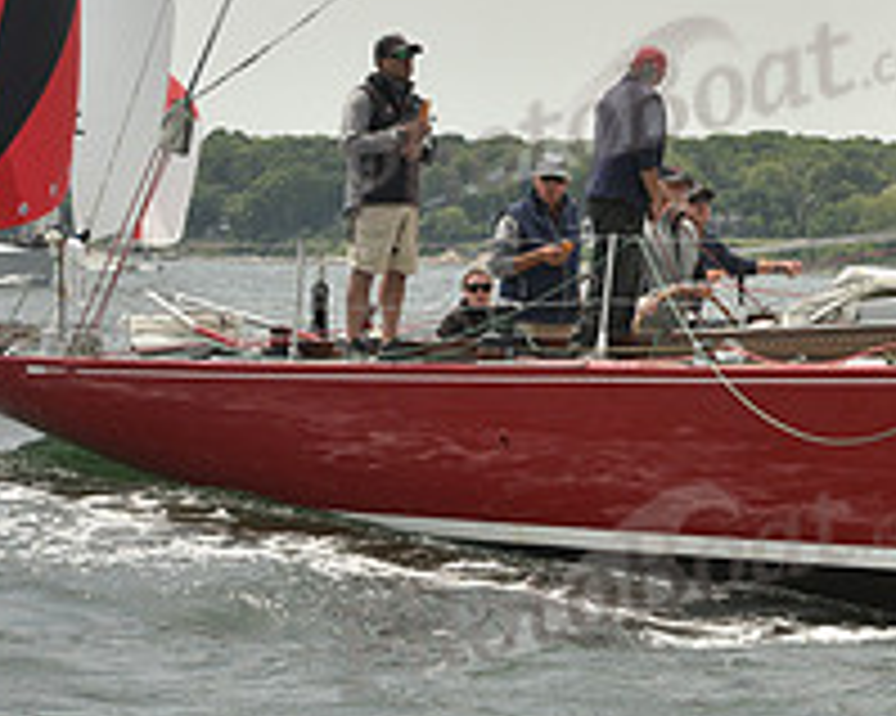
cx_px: 1207
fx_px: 5089
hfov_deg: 9.8
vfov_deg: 8.0
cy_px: 281
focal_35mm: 192
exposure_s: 1/1000
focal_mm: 70
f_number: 10
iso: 400
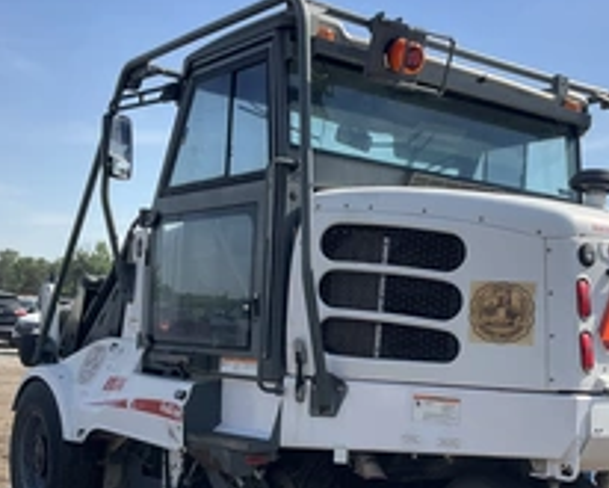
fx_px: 992
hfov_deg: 33.9
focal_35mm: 55
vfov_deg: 27.4
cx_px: 399
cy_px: 340
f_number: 1.8
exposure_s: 1/1675
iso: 25
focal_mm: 3
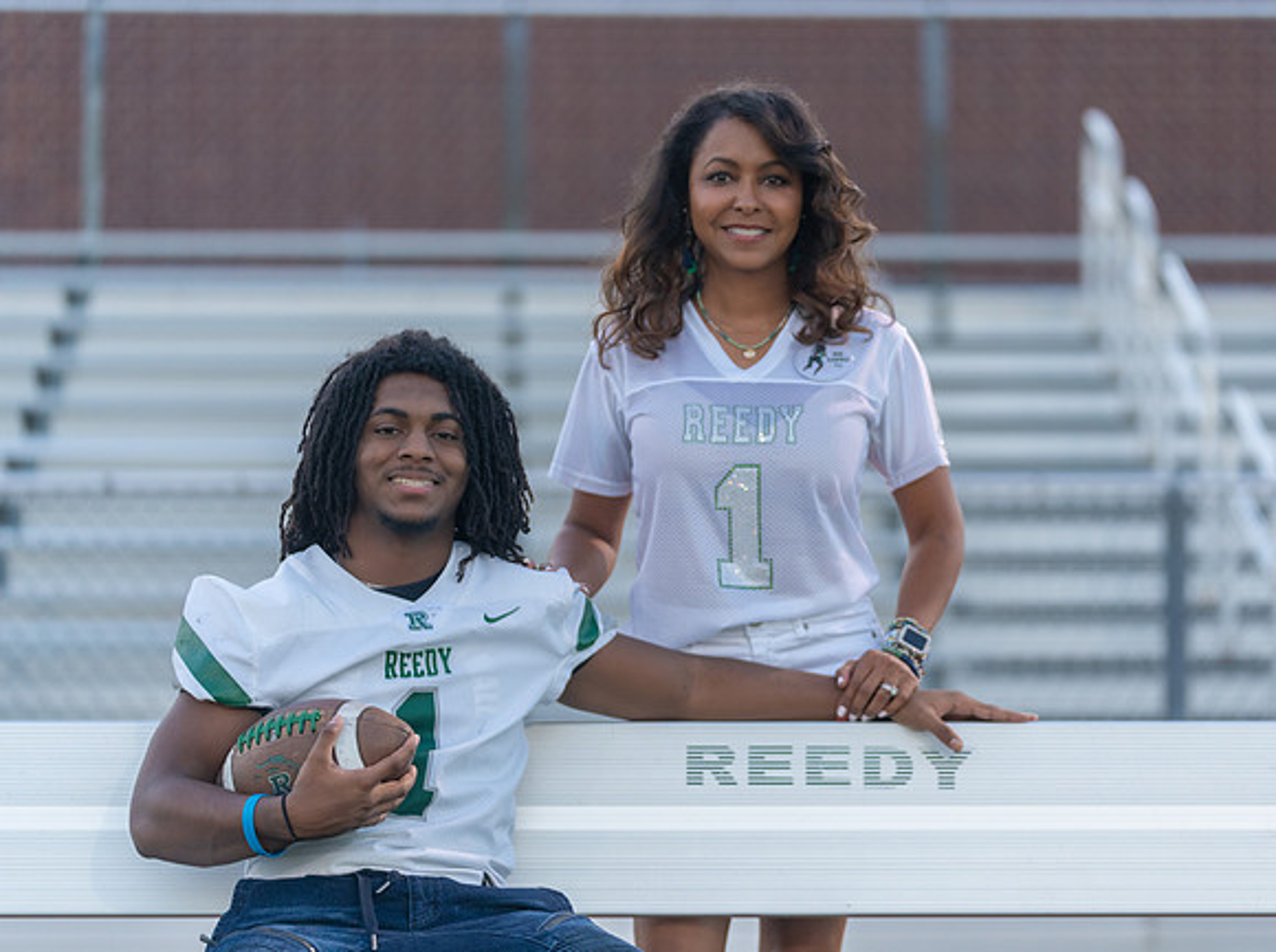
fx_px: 5414
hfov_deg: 13.4
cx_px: 716
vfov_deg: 10.1
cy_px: 475
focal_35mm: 147
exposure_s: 1/400
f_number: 2.8
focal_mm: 134
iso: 640
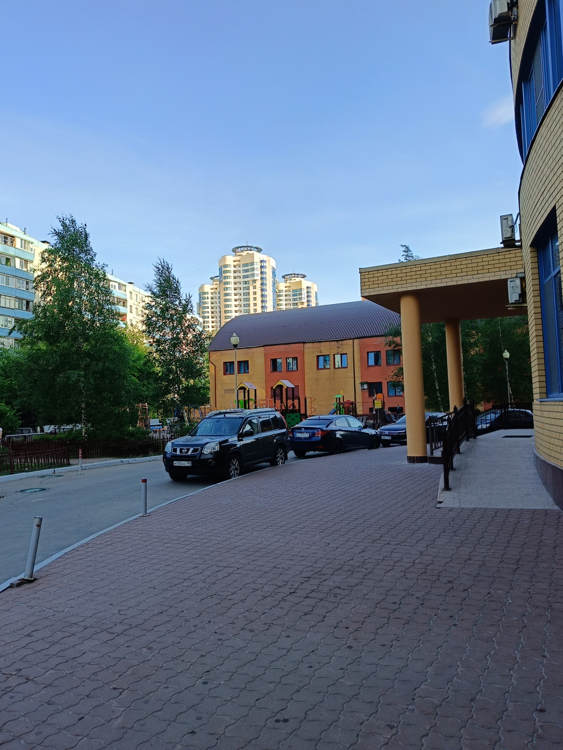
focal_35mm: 26
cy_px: 375
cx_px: 282
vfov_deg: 67.3
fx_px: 564
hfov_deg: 53.1
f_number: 1.75
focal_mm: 5.25
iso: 50
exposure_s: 1/469
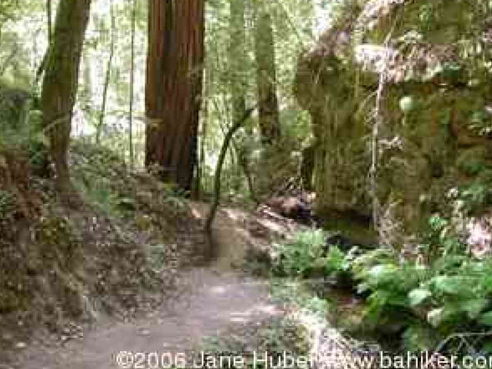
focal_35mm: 37
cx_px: 244
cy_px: 177
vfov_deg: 38.7
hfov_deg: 50.1
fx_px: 526
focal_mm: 8.9
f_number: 2.8
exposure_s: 1/8.2
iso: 100
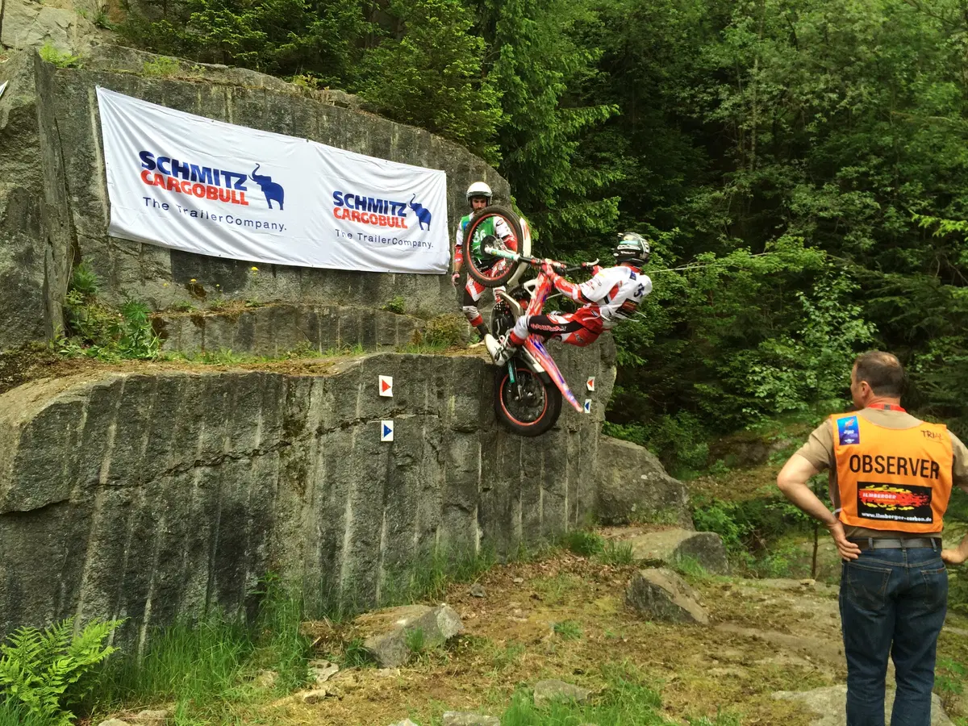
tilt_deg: +8.5
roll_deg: +1.8
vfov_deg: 48.2
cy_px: 363
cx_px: 484
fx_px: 811
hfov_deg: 61.7
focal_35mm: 29
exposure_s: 1/295
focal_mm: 4.15
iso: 32
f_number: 2.2
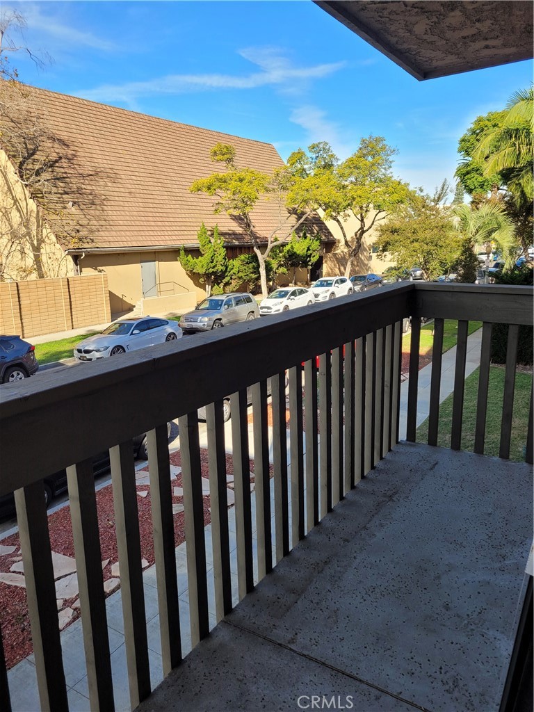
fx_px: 535
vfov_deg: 67.3
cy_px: 356
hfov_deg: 53.1
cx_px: 267
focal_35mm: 26
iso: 40
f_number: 1.8
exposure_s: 1/942
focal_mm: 5.4
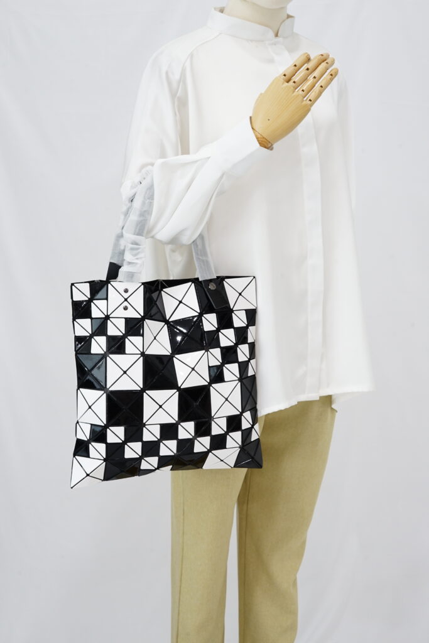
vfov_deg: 39.6
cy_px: 322
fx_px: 893
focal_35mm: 50
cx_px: 214
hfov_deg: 27.0
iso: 640
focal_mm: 50
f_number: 10
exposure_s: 1/4
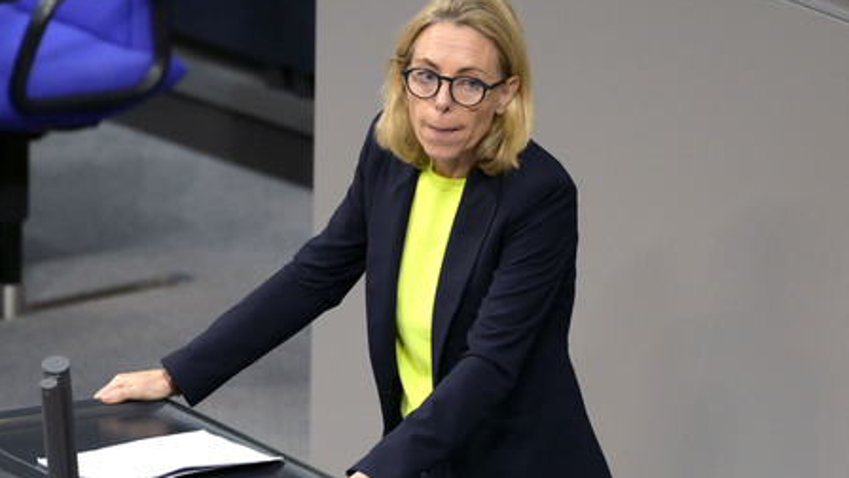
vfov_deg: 3.2
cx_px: 424
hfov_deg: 5.7
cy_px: 264
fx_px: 8532
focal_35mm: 379
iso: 10000
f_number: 5.6
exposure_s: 1/320
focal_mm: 360
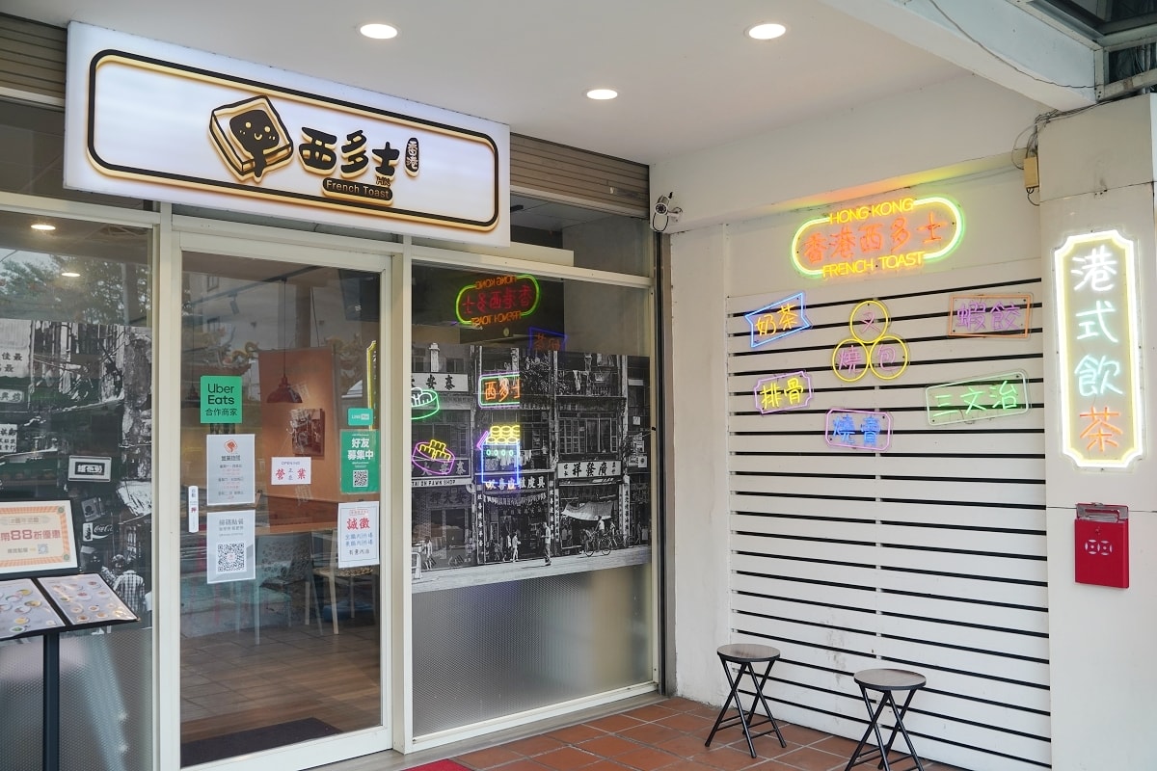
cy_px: 386
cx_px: 578
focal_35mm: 31
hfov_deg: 60.3
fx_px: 996
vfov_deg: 42.3
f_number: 4
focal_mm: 31
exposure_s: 1/160
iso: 640
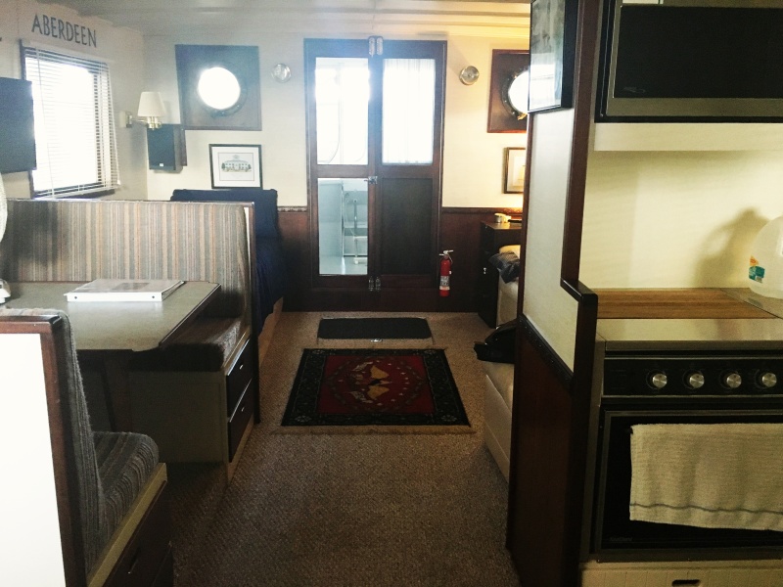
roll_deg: +0.1
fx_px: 656
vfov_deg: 48.2
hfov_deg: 61.7
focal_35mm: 29
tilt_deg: -12.4
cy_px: 294
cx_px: 392
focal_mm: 4.15
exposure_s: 1/30
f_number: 2.2
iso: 200
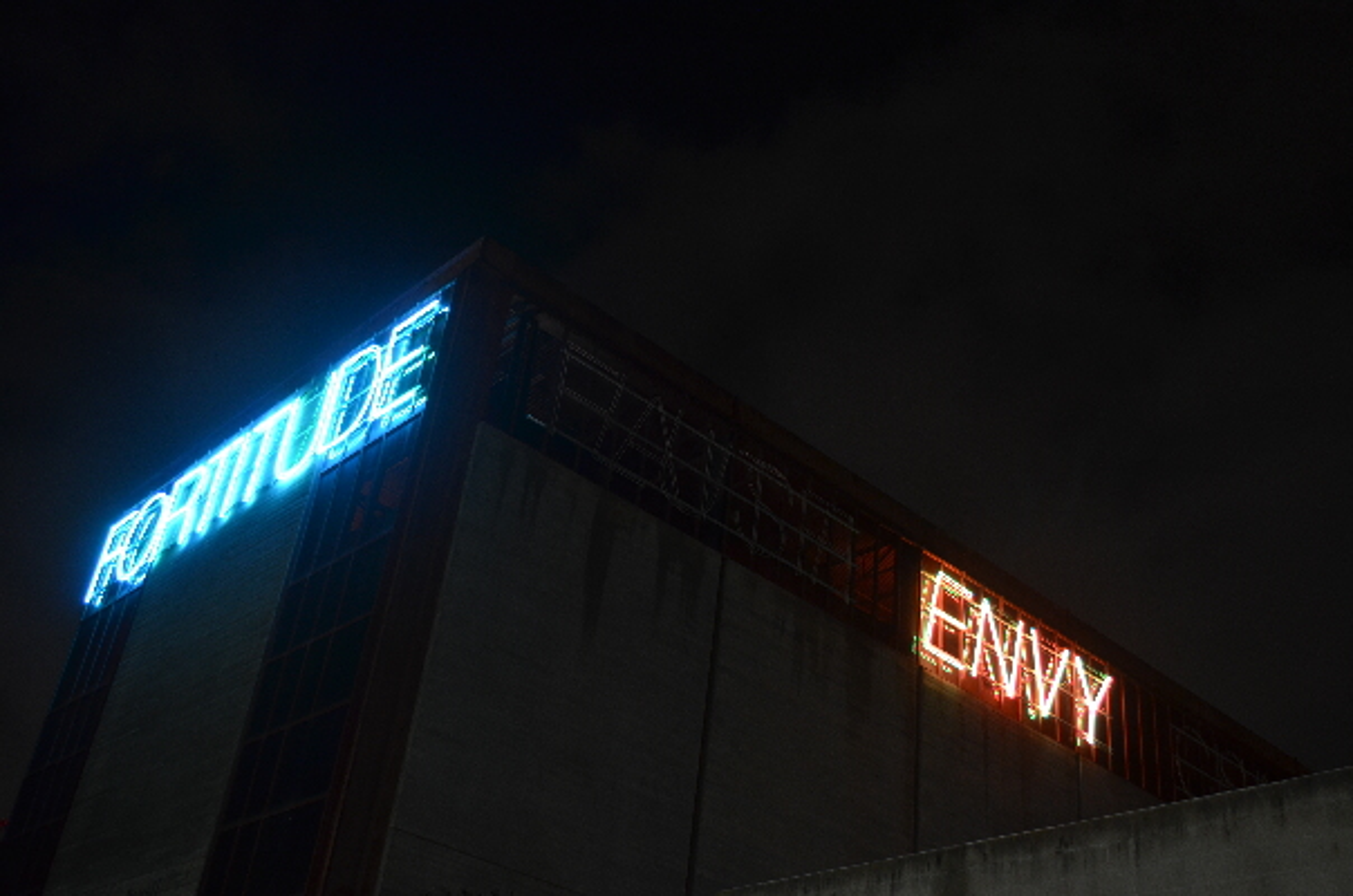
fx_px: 1463
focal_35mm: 39
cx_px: 676
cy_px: 448
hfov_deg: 49.6
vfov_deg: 34.1
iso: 640
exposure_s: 1/6
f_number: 4.2
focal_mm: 26
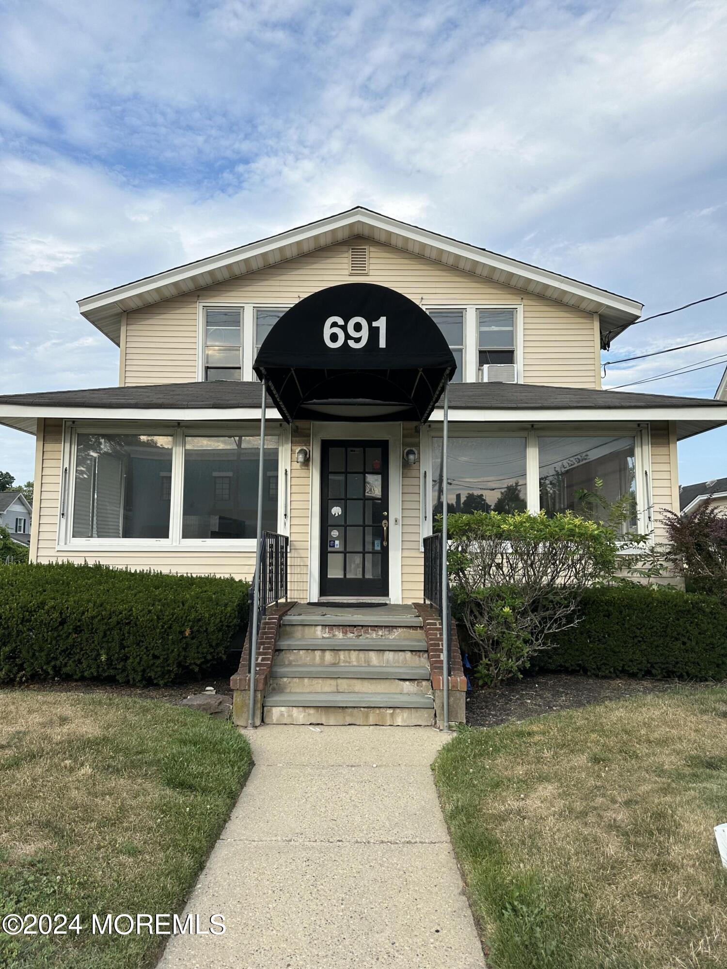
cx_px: 364
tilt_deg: +6.5
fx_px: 672
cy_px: 484
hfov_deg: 56.8
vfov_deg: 71.6
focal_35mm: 24
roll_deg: -1.2
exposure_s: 1/2299
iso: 80
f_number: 1.78
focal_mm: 6.86
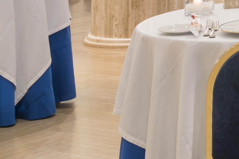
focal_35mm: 152
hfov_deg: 11.6
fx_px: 1009
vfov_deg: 8.8
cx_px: 529
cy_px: -77
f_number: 11
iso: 100
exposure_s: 4
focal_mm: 31
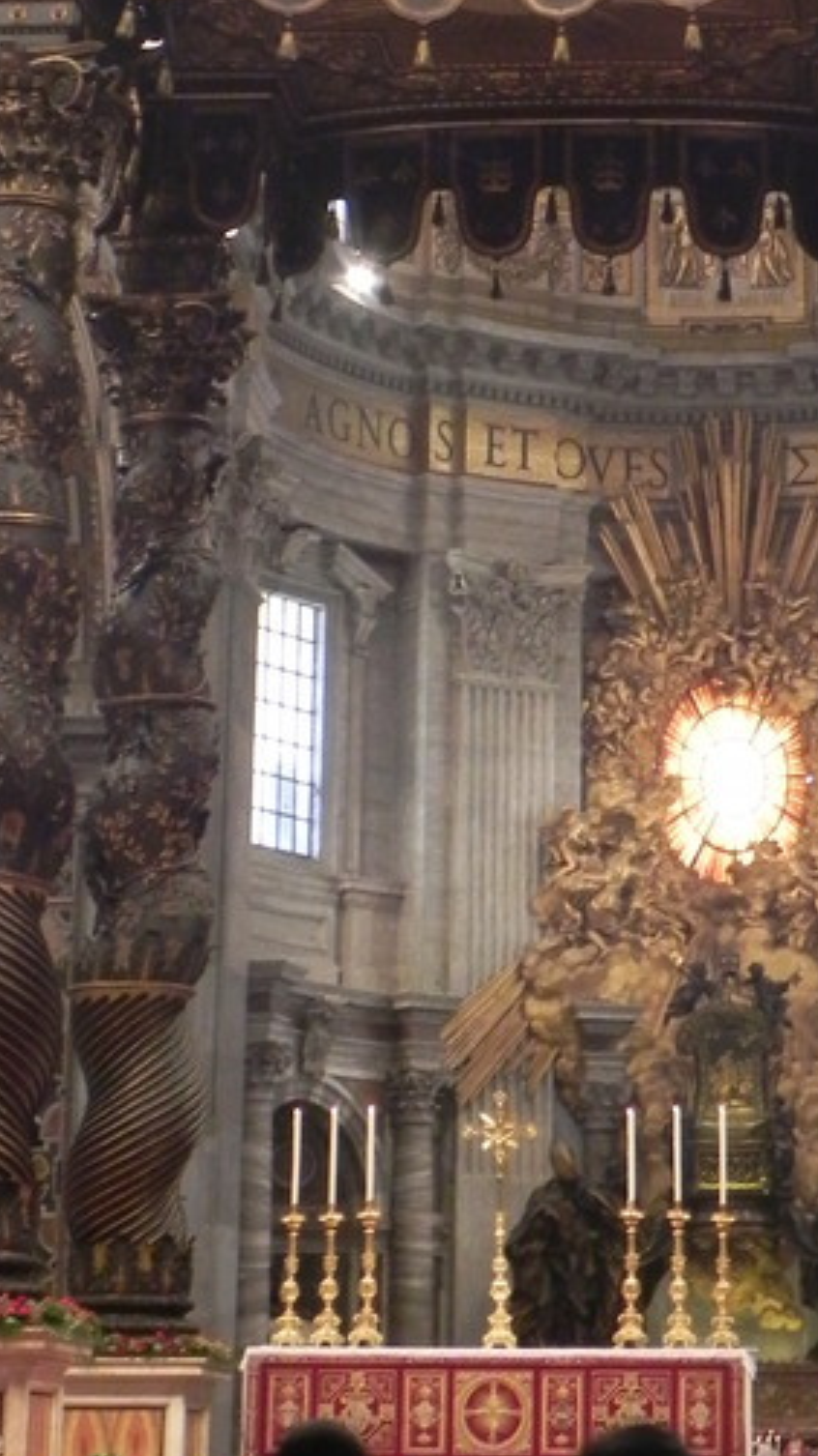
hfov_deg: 12.7
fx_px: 3667
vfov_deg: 22.1
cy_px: 262
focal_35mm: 95
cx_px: 629
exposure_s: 1/25.4
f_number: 5
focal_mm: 7.3
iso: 400
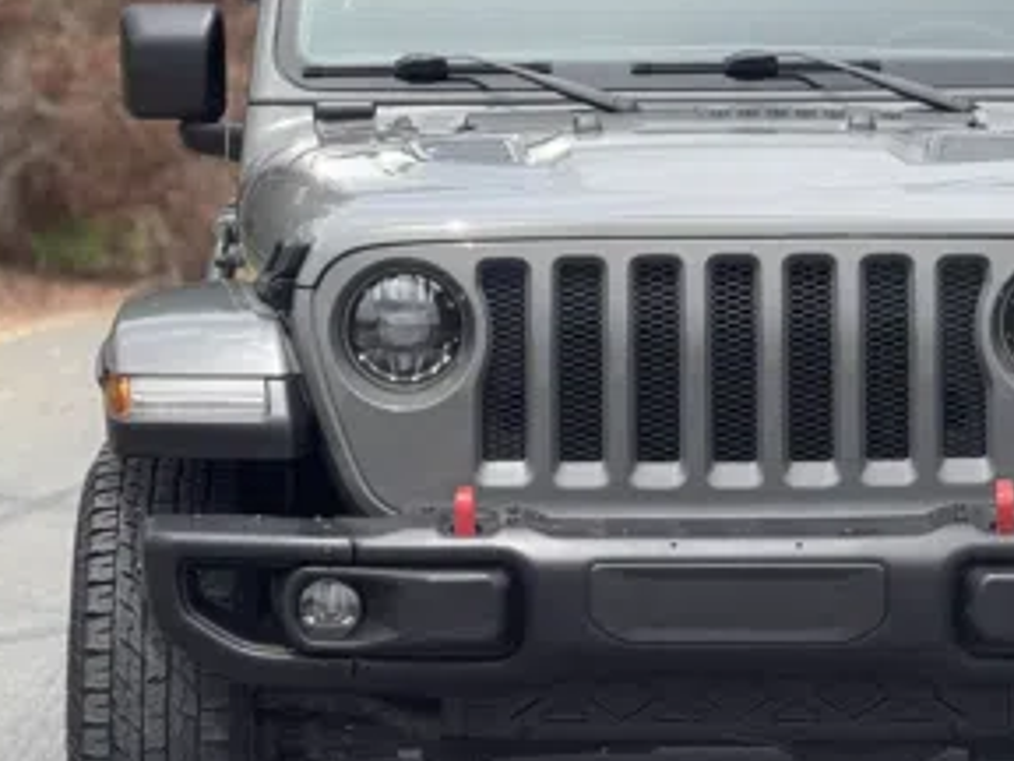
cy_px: 289
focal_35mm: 267
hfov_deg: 7.4
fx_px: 7821
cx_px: 680
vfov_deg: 5.6
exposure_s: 1/1186
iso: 64
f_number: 2.8
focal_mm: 15.66
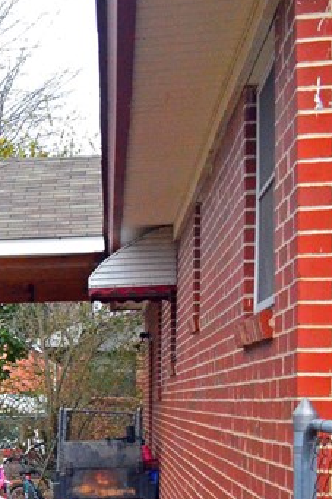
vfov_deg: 23.2
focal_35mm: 86
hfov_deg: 12.9
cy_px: 415
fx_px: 1191
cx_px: -413
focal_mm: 18
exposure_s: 1/1600
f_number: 4
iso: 3600
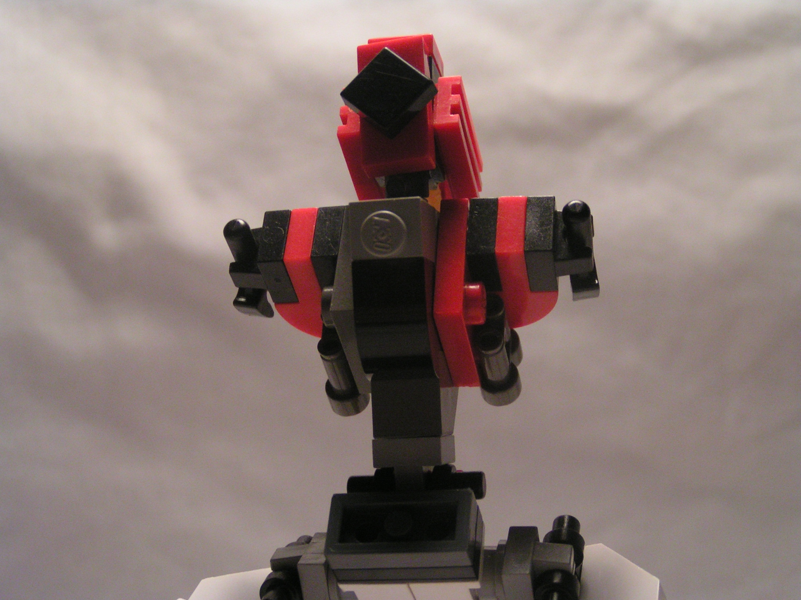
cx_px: 400
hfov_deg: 29.8
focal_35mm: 65
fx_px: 1504
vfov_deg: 22.6
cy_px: 300
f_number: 3.2
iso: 200
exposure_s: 1/80
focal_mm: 10
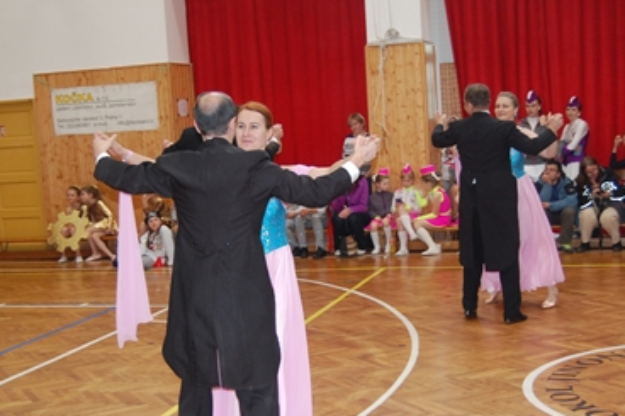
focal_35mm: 57
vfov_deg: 23.7
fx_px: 989
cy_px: 256
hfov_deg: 35.1
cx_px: 307
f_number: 4.2
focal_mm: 28
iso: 640
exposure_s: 1/60
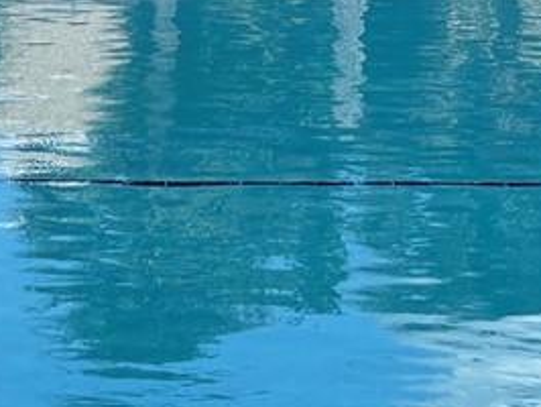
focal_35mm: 246
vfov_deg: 5.9
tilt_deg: -2.5
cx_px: 214
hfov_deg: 8.0
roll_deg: -1.3
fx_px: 3848
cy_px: -328
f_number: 2.2
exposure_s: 1/1107
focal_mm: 7.5
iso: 20
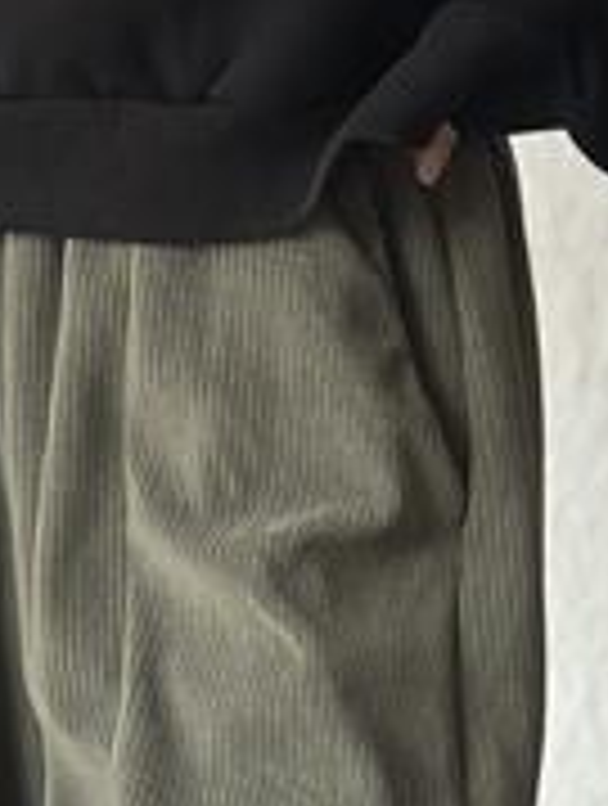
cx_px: 234
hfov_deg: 13.0
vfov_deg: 16.7
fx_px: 2660
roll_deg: +0.2
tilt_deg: +2.9
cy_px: -99
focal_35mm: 114
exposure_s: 1/30
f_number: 1.78
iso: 800
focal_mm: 6.86
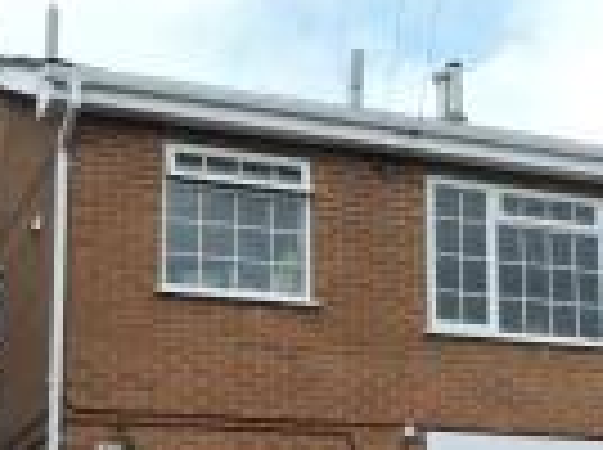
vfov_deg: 19.1
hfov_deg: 25.6
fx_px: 1322
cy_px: 367
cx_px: 385
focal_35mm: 76
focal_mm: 4.3
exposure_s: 1/1000
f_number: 3
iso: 100
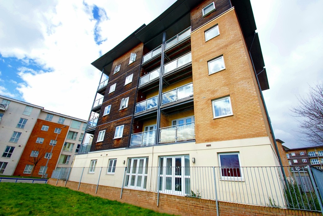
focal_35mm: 15
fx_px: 135
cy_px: 108
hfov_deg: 100.3
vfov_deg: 77.5
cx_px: 162
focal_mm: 10
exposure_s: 1/80
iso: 100
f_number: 8
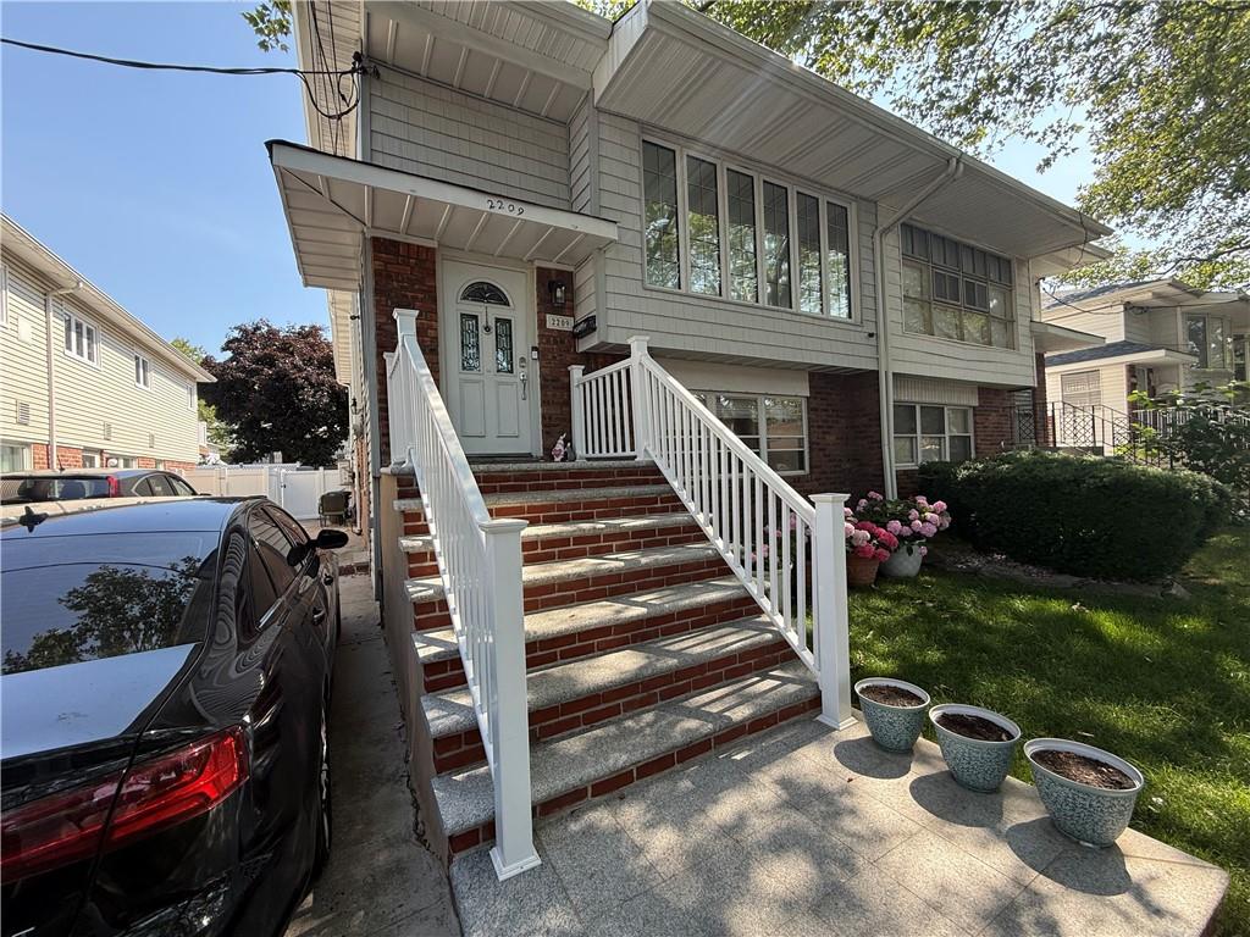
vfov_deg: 85.7
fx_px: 506
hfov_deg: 102.1
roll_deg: +2.3
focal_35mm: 14
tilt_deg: -0.1
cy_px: 468
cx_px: 625
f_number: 2.2
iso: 50
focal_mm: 2.22
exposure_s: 1/368
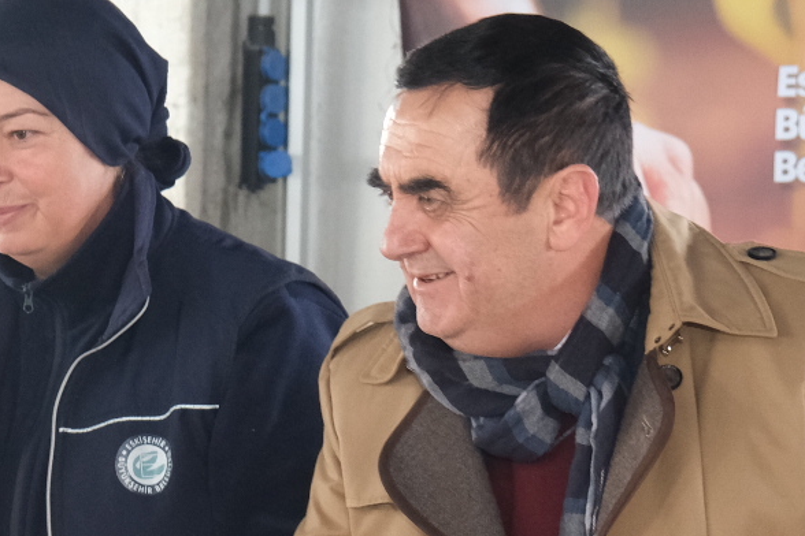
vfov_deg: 9.2
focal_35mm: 148
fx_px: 3309
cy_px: 622
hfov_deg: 13.7
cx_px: 40
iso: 2000
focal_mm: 32.5
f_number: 4
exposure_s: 1/60
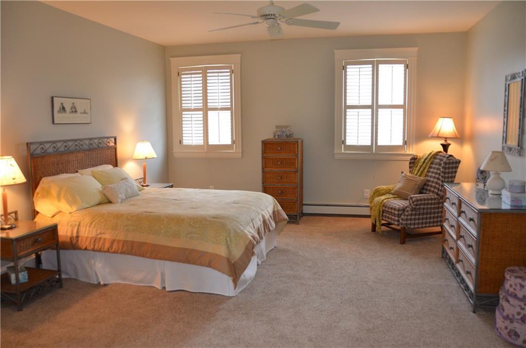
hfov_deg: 67.5
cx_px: 263
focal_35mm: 27
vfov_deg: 47.7
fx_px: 393
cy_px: 174
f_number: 3.5
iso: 800
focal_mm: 18
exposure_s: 1/60
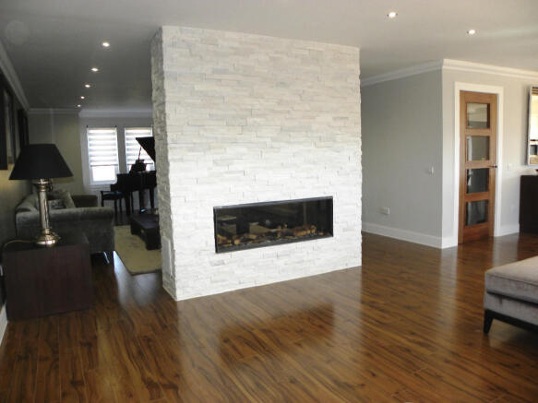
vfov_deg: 53.0
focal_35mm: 26
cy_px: 202
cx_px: 269
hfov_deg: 67.3
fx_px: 404
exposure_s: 1/80.8
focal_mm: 4.6
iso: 143
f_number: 2.8
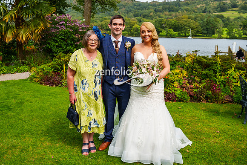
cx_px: 128
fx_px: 230
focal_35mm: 33
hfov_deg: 56.5
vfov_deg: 39.3
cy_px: 67
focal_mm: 28
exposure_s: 1/8000
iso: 800
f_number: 3.5
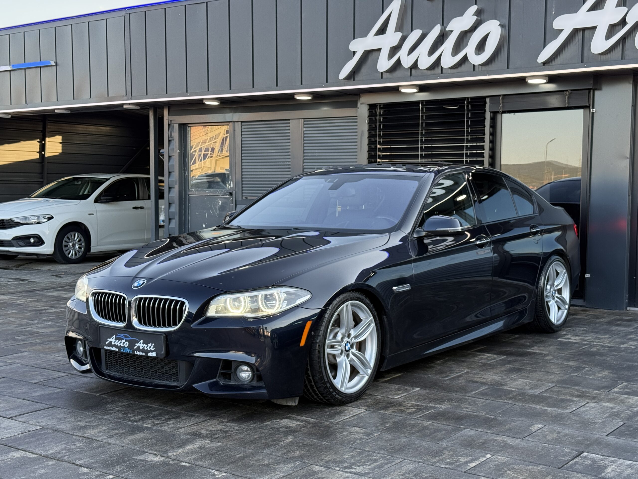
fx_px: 885
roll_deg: -0.1
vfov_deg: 30.3
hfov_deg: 39.7
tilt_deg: -2.4
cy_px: 240
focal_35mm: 48
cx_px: 319
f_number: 1.78
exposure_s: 1/311
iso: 80
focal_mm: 6.76
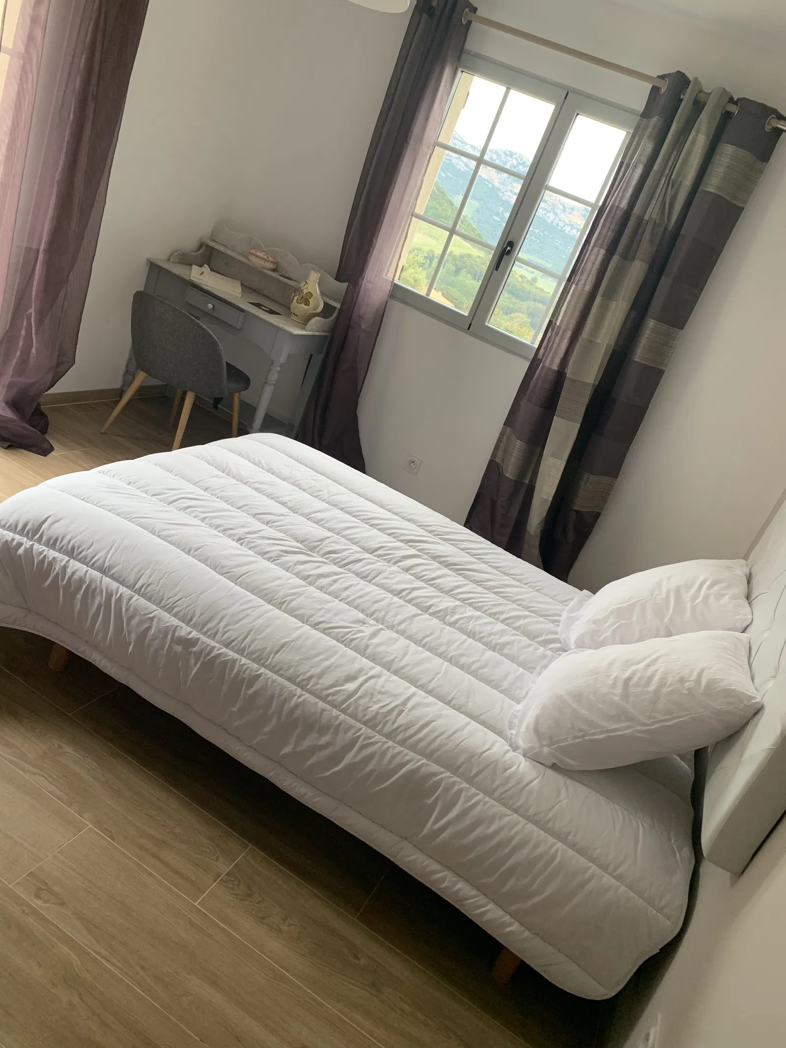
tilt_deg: -21.5
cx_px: 393
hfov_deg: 53.1
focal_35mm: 26
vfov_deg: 67.3
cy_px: 524
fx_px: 787
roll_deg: -22.7
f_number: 1.8
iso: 100
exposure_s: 1/93
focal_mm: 4.25
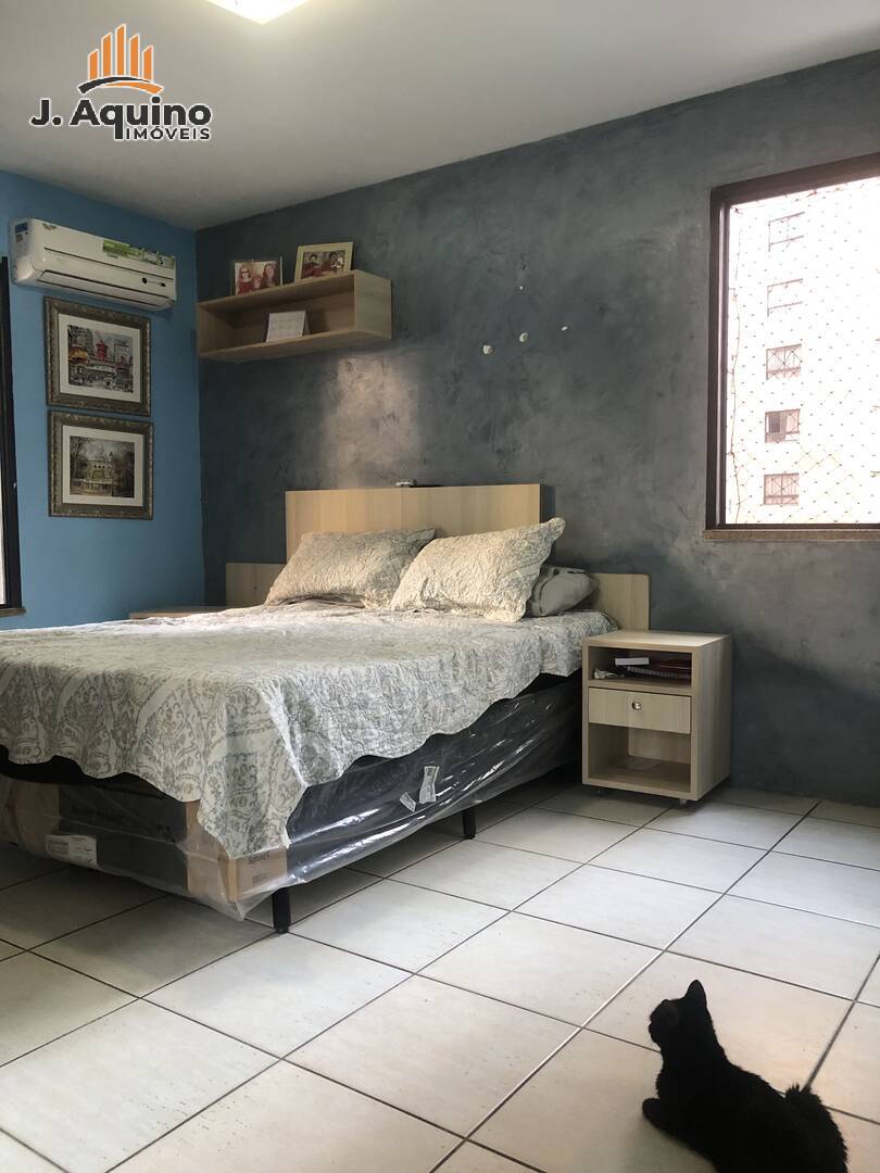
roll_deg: +1.1
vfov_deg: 63.4
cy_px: 586
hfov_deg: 49.7
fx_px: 949
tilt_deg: -2.6
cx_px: 440
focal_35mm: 28
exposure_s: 1/15
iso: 64
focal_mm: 4
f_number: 1.8
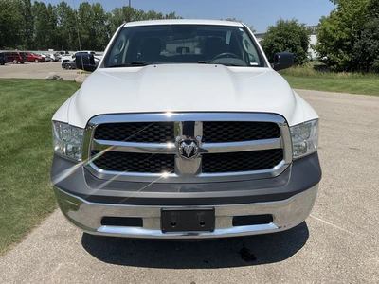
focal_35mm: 29
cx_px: 190
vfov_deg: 48.2
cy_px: 142
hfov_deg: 61.7
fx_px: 318
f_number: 1.8
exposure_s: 1/3125
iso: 25
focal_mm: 3
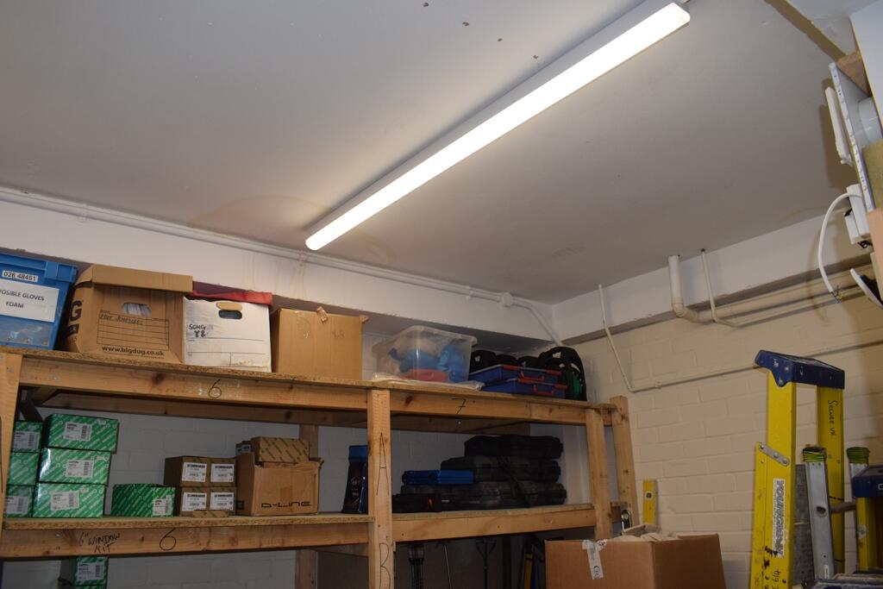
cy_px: 294
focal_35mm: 27
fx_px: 662
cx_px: 442
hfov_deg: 67.4
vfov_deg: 47.9
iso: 500
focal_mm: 18
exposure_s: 1/125
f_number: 5.6
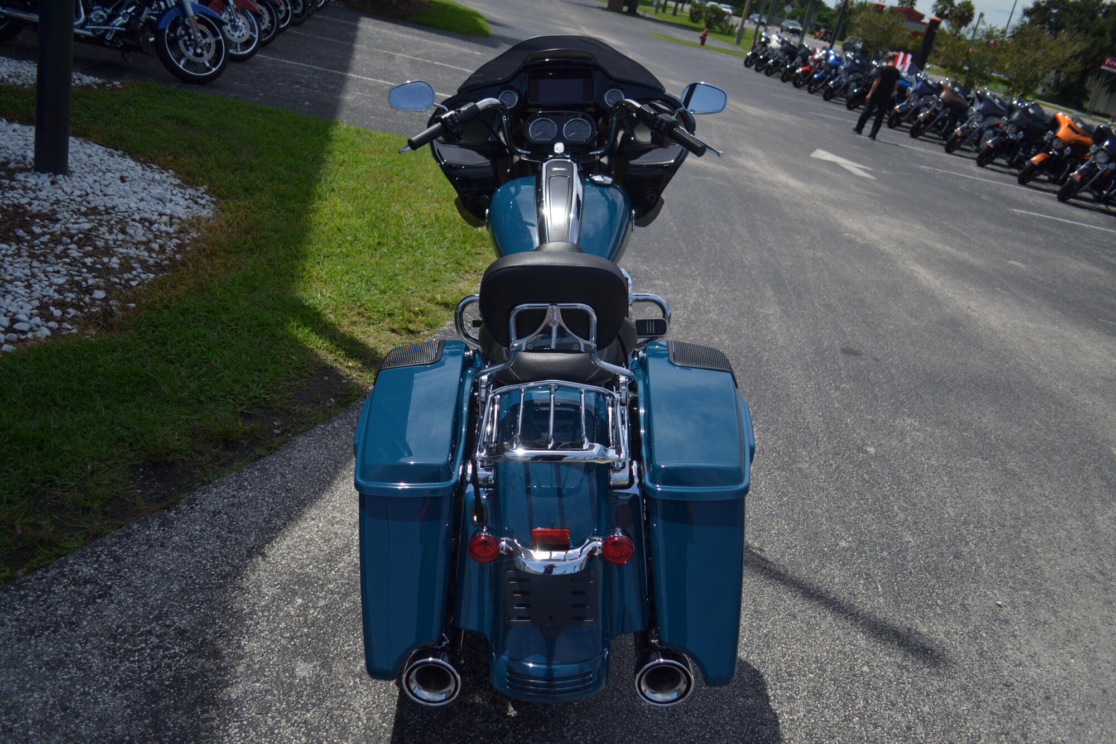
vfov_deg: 43.6
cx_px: 558
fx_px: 930
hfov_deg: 61.9
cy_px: 372
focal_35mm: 30
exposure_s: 1/1250
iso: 100
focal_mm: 20
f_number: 3.8
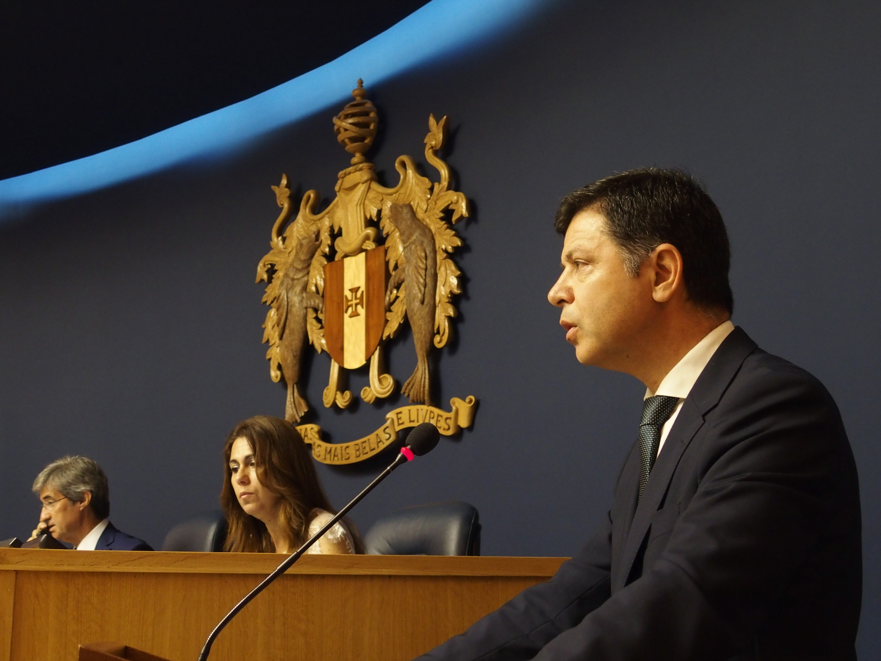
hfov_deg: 38.2
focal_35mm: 50
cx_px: 440
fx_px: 1273
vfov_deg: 29.1
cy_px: 330
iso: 640
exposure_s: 1/50
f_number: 2.8
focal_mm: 10.8
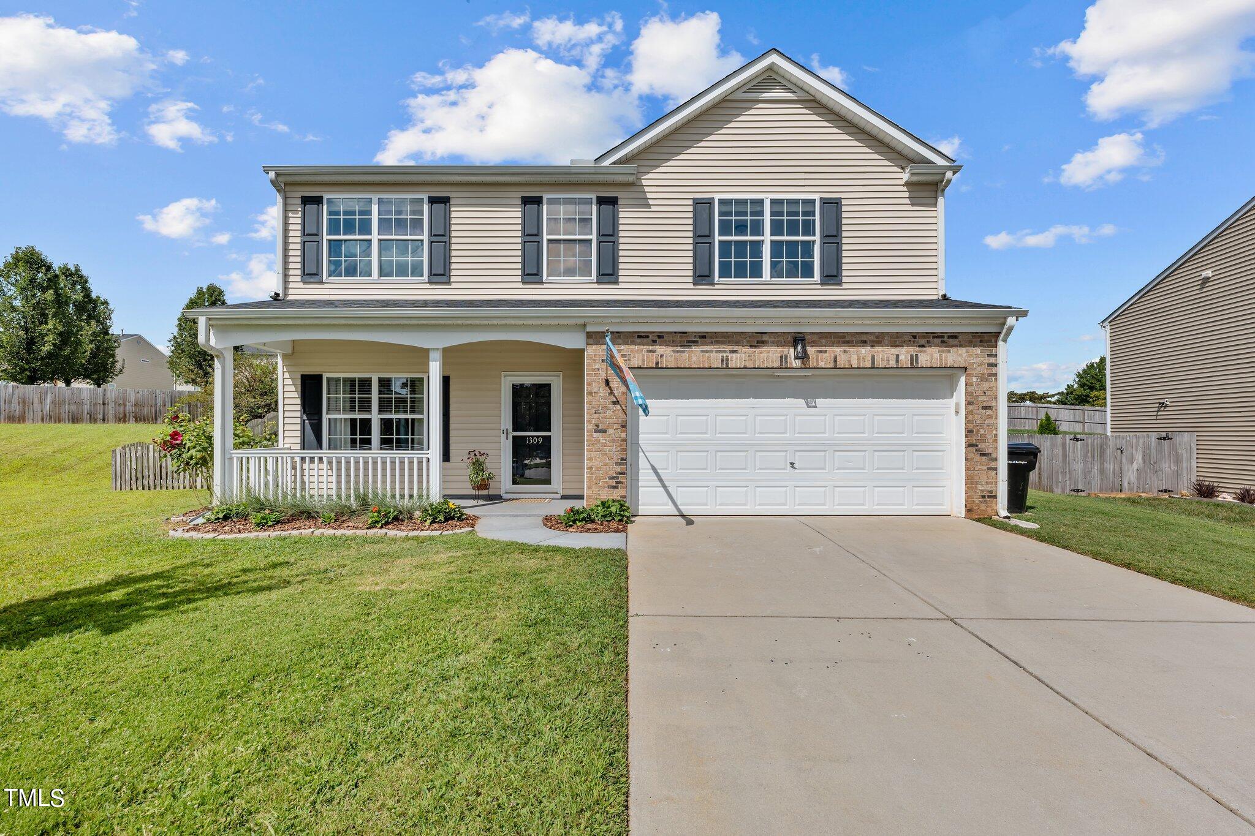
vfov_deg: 81.2
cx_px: 628
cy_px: 418
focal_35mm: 14
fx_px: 488
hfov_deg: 104.3
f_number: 7.1
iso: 200
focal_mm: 14
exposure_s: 1/1250
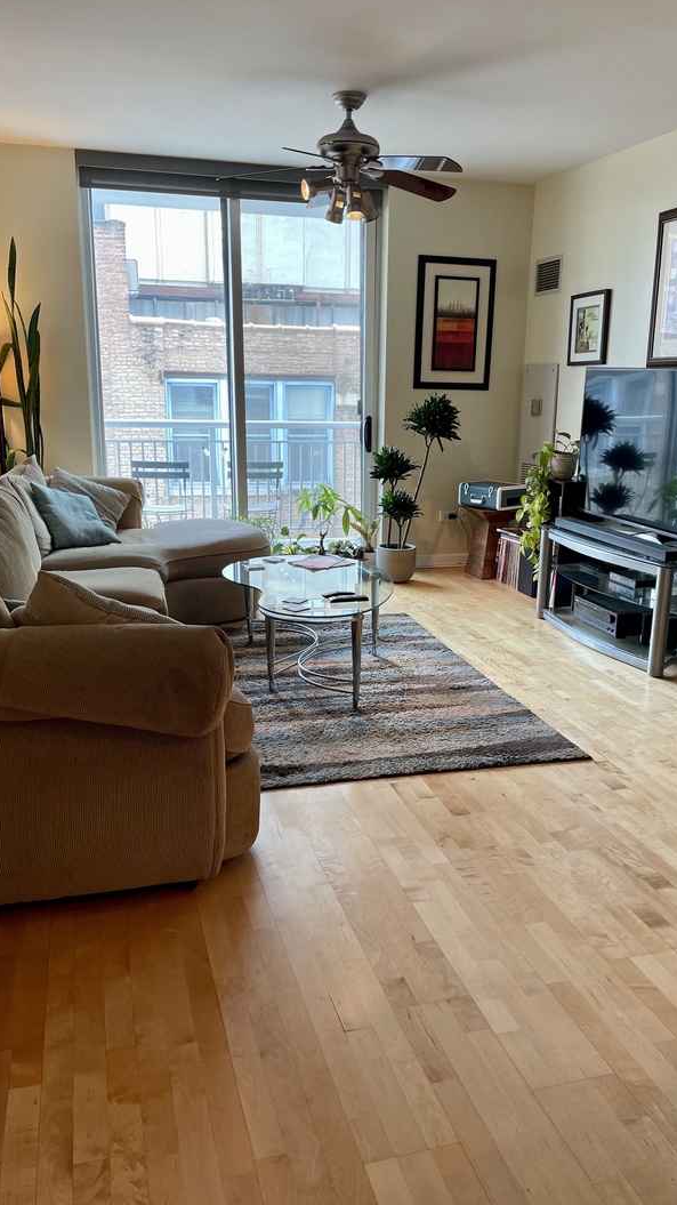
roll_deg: -1.0
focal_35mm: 29
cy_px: 606
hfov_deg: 40.1
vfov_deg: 66.1
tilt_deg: -14.2
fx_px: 926
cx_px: 366
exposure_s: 1/60
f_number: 1.6
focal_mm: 4.2
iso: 64
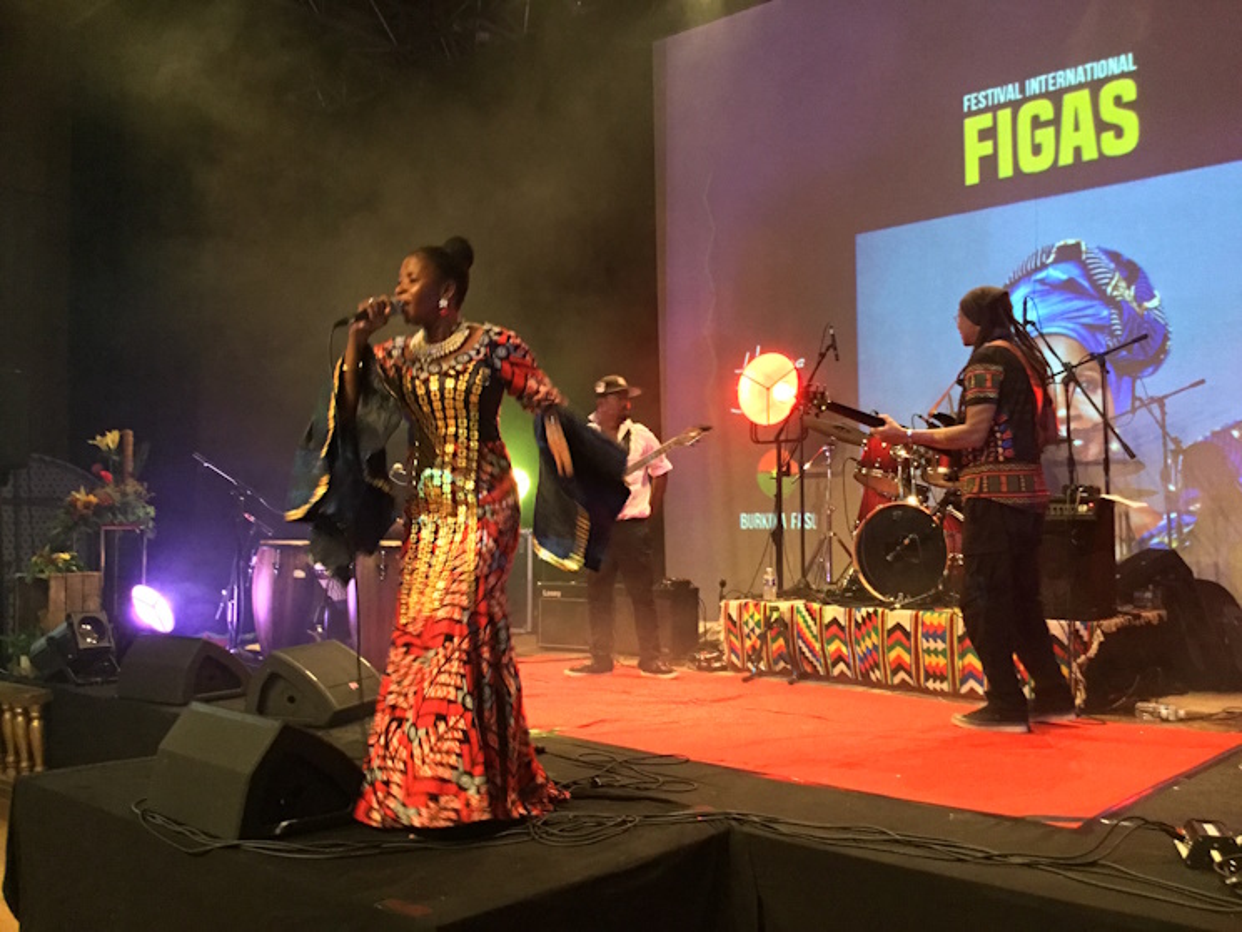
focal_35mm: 31
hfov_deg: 58.4
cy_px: 466
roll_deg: +0.6
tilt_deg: +4.5
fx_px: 1112
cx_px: 621
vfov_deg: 45.4
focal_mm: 3.3
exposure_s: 1/17
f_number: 2.4
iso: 400
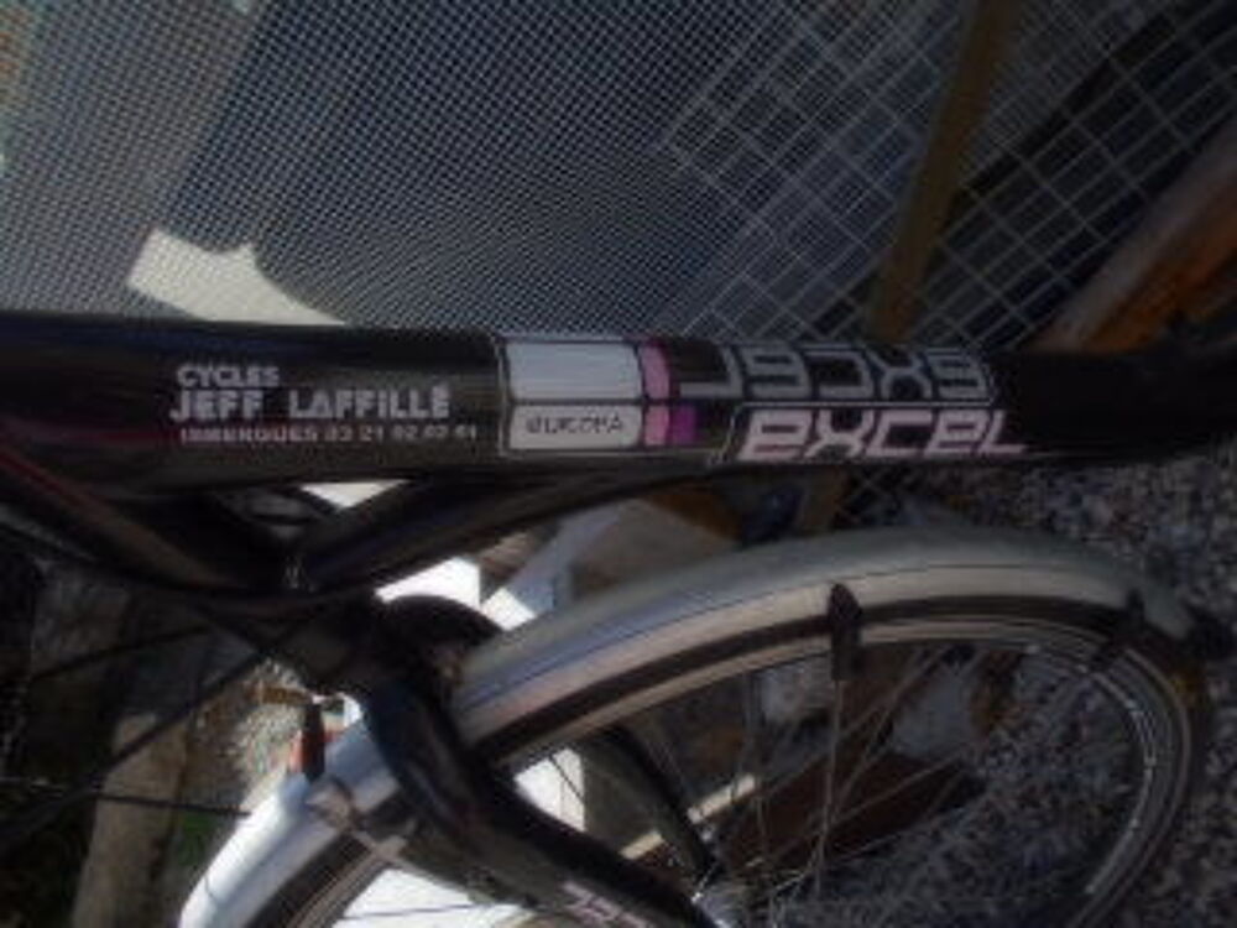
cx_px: 618
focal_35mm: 26
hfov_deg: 67.3
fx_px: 929
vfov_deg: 53.1
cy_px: 464
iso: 80
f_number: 3.2
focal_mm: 4.6
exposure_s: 1/800
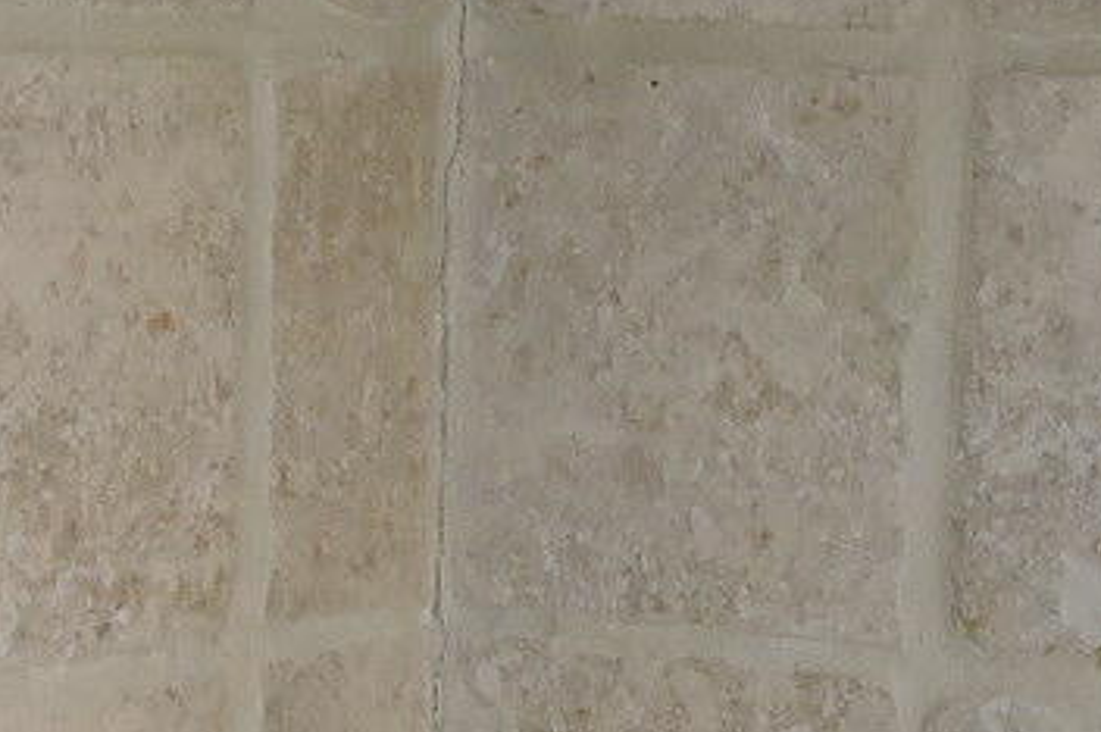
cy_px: 1233
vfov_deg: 9.3
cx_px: 594
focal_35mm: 142
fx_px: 4339
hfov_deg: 14.5
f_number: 3.5
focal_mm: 5.4
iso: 200
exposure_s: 1/30
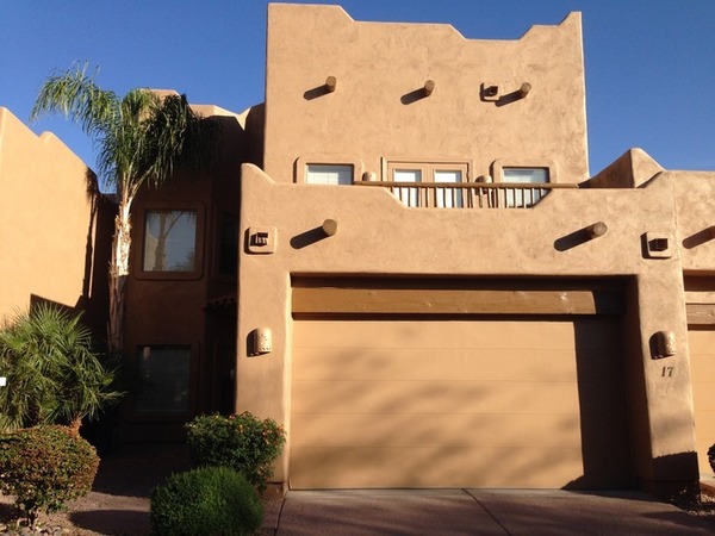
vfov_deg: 42.9
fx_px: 682
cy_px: 268
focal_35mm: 33
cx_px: 358
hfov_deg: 55.4
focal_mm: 4.12
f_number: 2.4
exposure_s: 1/1176
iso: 50
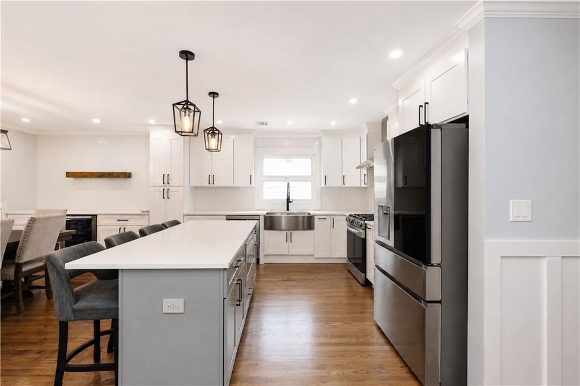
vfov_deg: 77.3
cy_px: 193
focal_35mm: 15
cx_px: 290
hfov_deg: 100.4
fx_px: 242
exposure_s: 1/80
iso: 2000
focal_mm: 10
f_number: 9
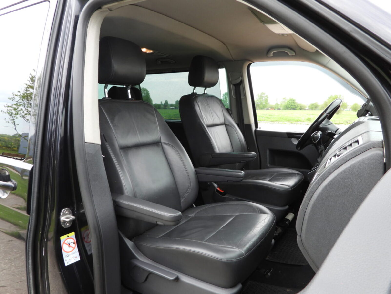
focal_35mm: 24
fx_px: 271
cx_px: 196
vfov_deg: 56.8
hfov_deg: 71.6
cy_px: 147
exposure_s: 1/80
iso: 100
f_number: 2.8
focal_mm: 4.3
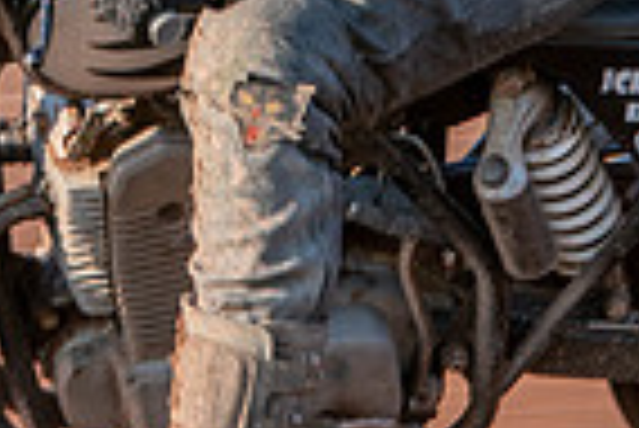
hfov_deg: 2.0
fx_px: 18567
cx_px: 150
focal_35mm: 1045
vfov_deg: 1.3
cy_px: -253
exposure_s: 1/100
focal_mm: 200
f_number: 8
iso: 125
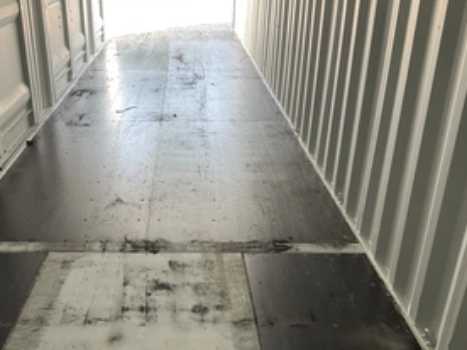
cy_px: 235
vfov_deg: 34.0
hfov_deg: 44.3
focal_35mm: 42
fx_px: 567
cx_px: 164
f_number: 1.8
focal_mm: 3
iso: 64
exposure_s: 1/68
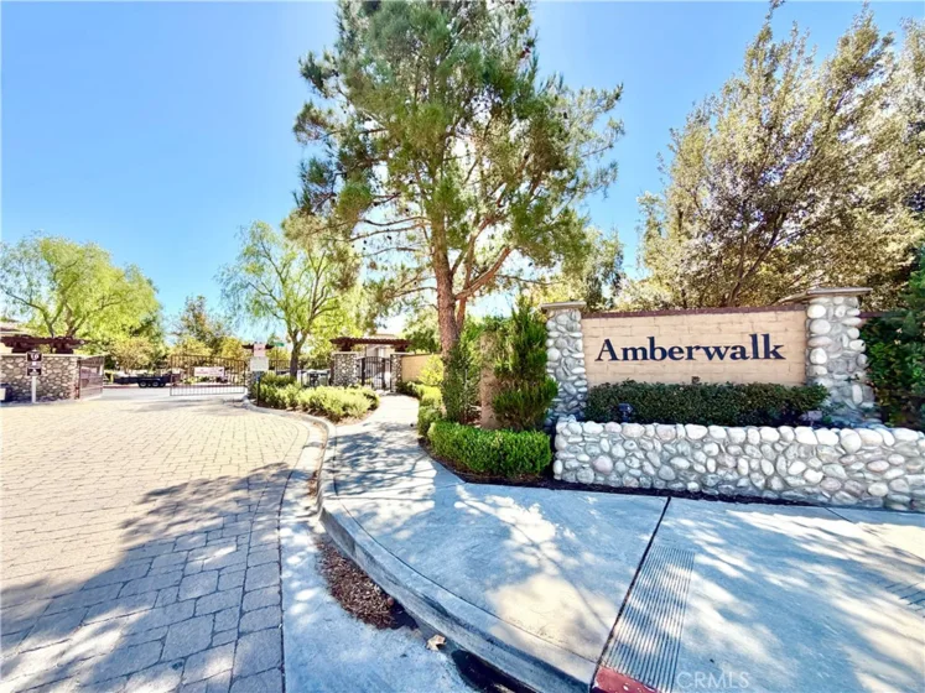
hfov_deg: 102.1
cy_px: 346
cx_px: 462
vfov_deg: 85.7
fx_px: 374
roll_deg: +0.9
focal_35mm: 14
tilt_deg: +6.0
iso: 40
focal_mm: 2.22
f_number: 2.2
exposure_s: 1/770
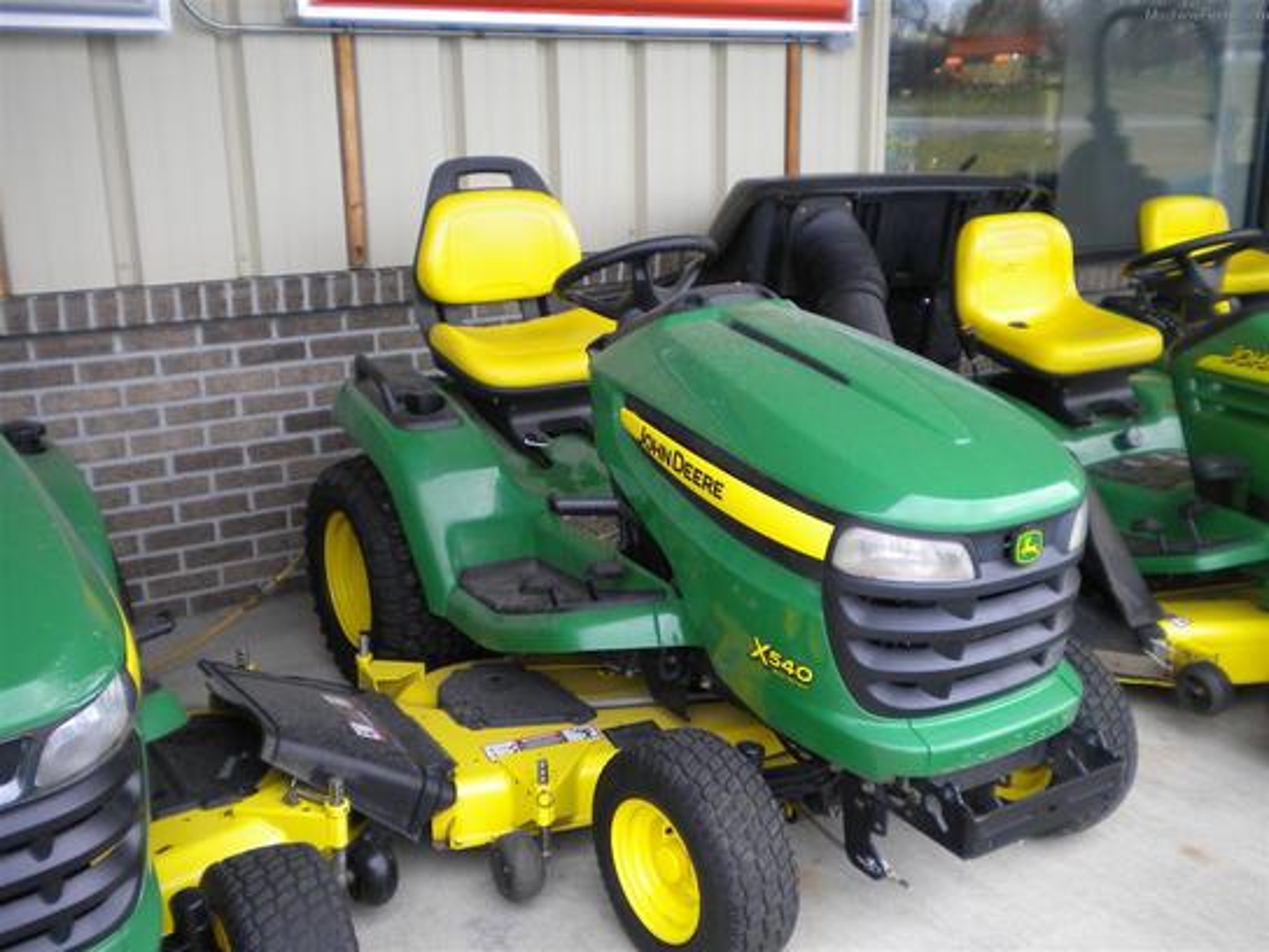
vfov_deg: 40.7
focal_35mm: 35
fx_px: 1283
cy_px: 476
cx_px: 634
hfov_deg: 52.6
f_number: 3.1
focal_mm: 6.3
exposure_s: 1/59.7
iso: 83
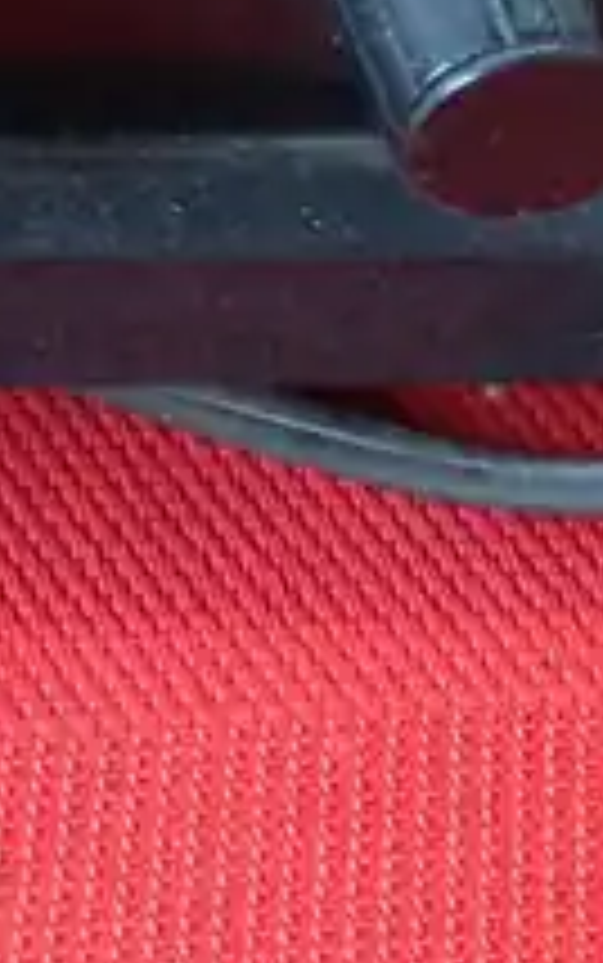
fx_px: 4543
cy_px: -626
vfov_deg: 11.4
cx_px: -850
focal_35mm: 173
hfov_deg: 7.1
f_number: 2.4
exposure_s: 1/15
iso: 160
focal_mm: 4.28
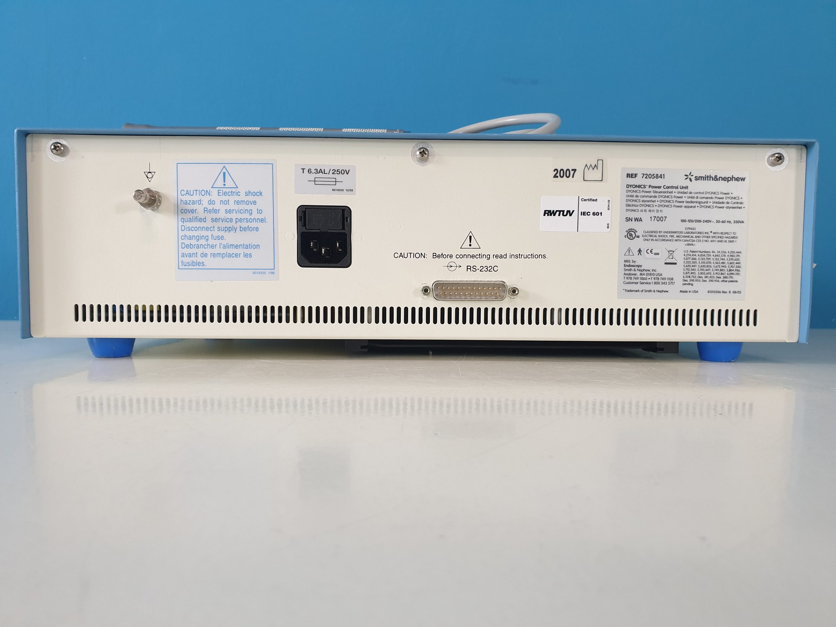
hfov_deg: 67.3
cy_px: 314
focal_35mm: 26
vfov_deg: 53.1
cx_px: 418
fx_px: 628
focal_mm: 4.3
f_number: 2.4
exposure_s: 1/50
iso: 200
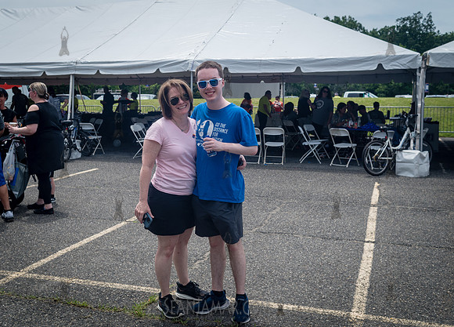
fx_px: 528
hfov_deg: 46.4
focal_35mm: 41
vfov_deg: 34.3
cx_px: 203
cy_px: 145
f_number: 5.6
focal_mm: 35
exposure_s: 1/640
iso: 200
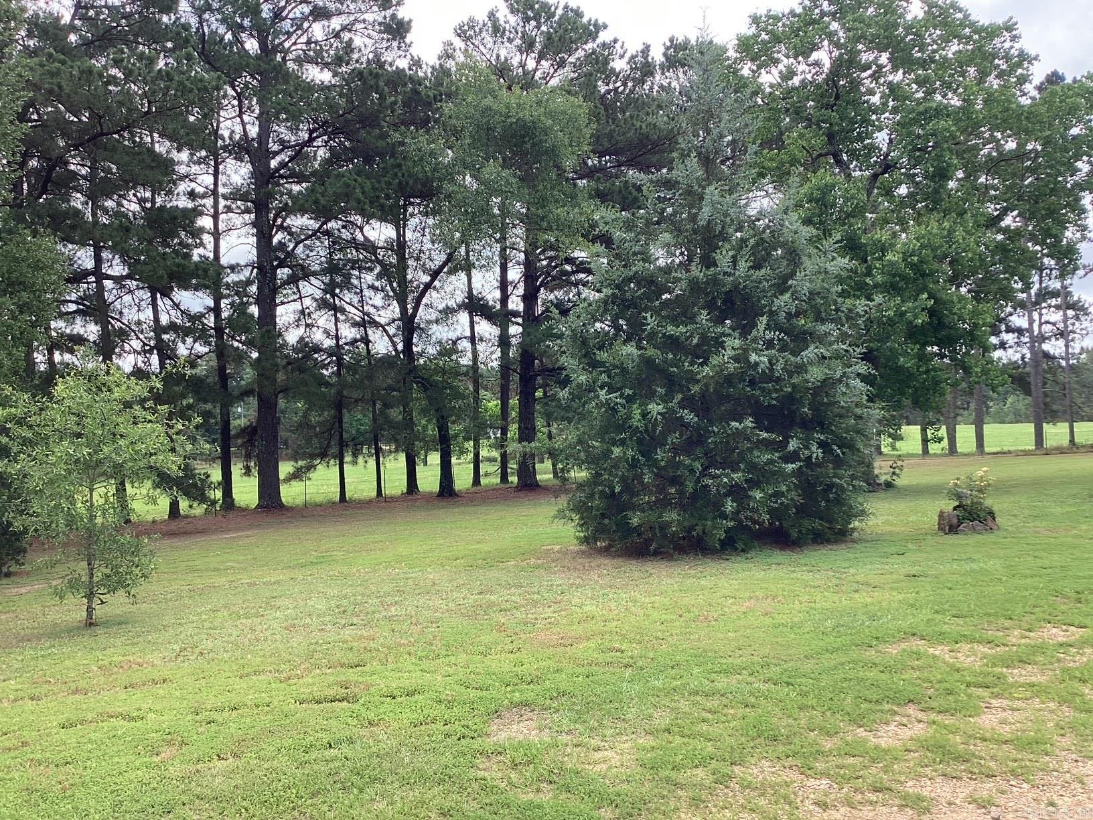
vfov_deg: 45.4
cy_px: 410
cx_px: 546
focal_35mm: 31
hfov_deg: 58.4
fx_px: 979
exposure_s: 1/369
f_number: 2.4
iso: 25
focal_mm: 3.3
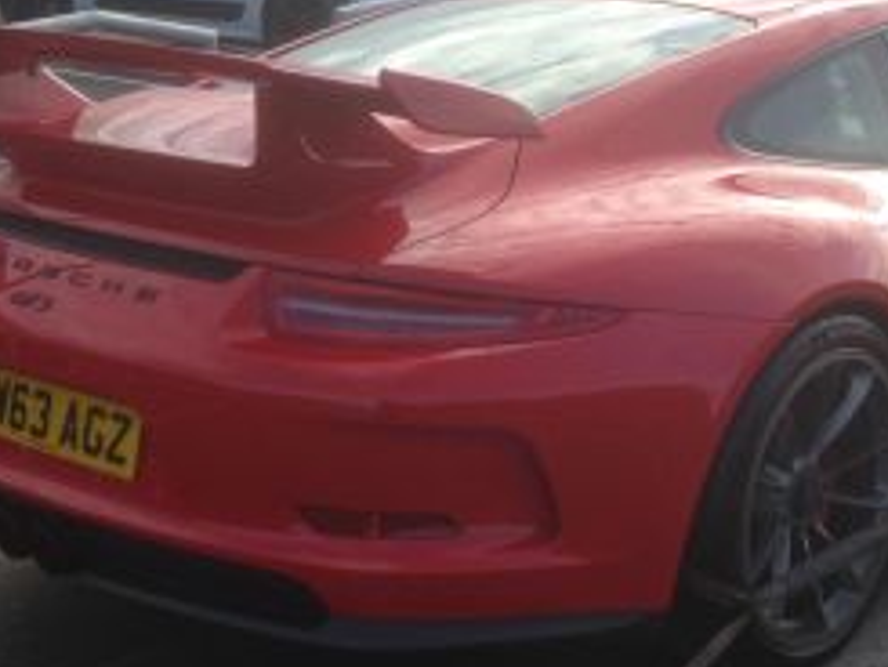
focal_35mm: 69
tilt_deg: -16.2
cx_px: 620
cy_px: 395
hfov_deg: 27.9
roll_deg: -2.8
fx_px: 1771
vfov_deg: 21.3
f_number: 2.4
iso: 50
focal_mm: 4.12
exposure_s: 1/678
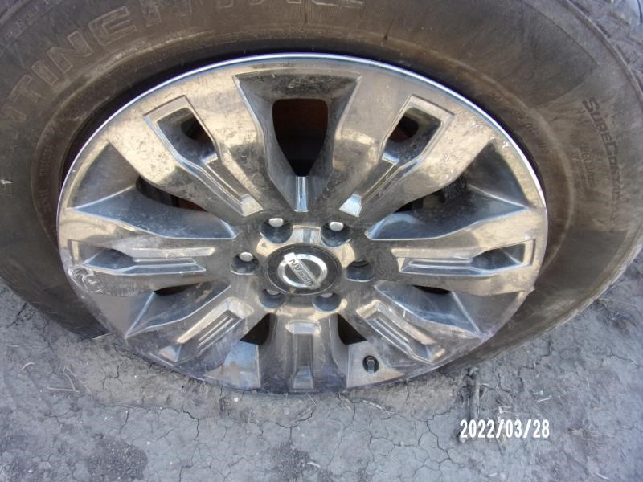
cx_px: 322
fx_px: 446
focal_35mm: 24
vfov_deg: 56.8
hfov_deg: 71.6
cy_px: 241
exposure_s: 1/140
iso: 80
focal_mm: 4.3
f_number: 3.3
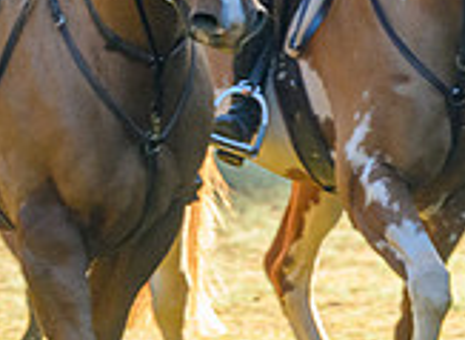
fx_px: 7731
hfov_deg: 3.4
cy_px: -142
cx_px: 813
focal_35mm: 581
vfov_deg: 2.5
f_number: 8
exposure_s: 1/320
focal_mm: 135
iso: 2000
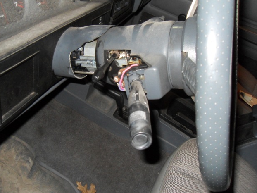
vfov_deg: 39.7
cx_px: 126
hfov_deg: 51.3
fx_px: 267
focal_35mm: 36
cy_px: 95
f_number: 3.5
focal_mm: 6.3
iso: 400
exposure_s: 1/45
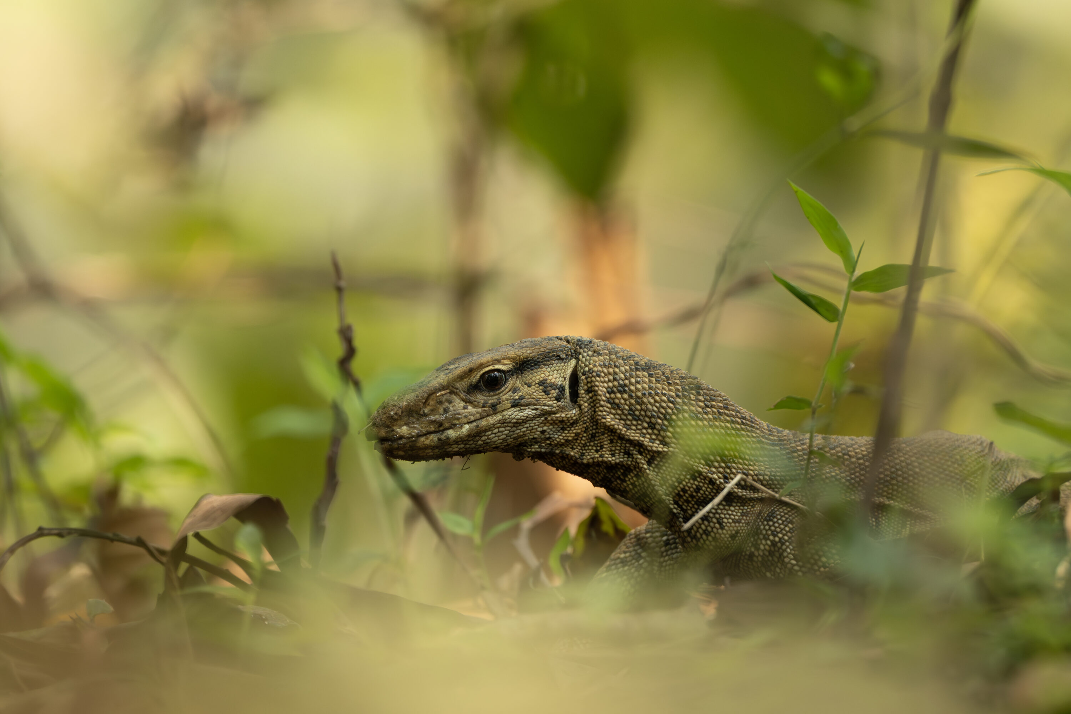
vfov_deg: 1.5
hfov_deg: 2.3
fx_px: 26773
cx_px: 536
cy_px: 357
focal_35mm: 900
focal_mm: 600
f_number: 6.3
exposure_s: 1/1000
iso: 1800
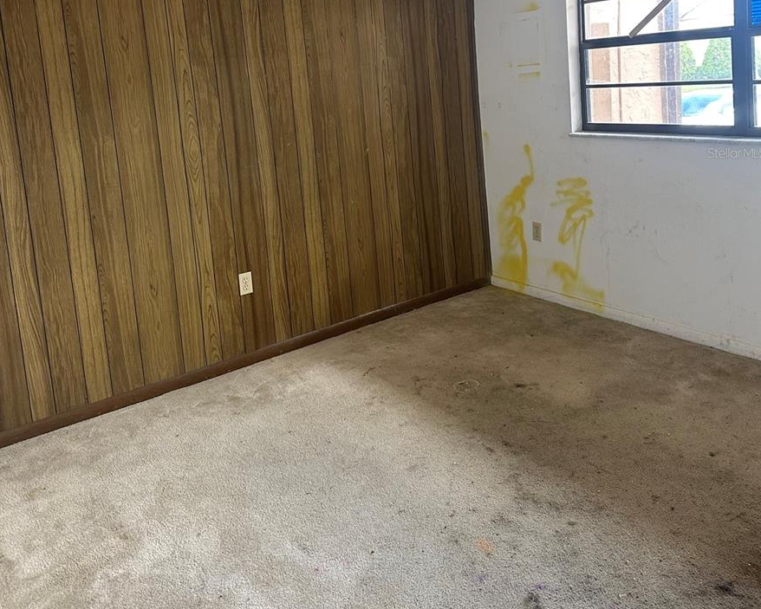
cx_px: 379
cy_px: 152
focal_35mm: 32
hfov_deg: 55.6
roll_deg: +4.5
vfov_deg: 44.3
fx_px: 721
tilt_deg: -5.3
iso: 320
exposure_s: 1/60
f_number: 1.78
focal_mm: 6.86
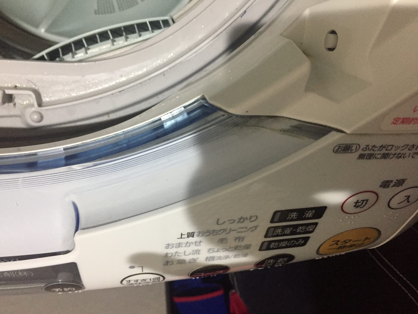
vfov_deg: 48.2
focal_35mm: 29
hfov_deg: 61.7
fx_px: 350
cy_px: 157
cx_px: 209
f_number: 2.2
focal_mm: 4.15
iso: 250
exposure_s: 1/33
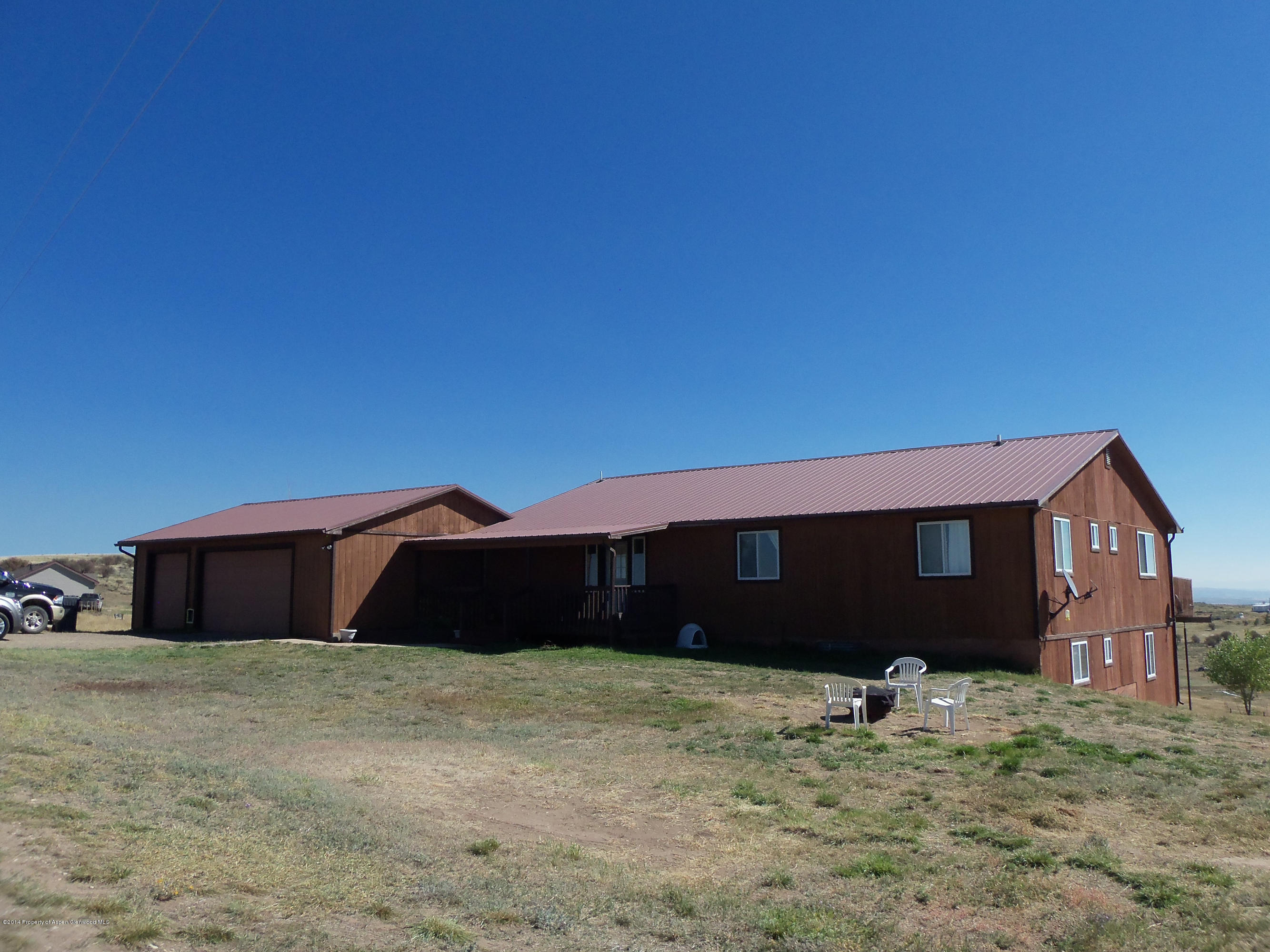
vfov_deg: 48.2
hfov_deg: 61.7
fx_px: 1064
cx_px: 635
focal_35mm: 29
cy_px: 476
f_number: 8.6
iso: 80
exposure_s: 1/200
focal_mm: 5.2
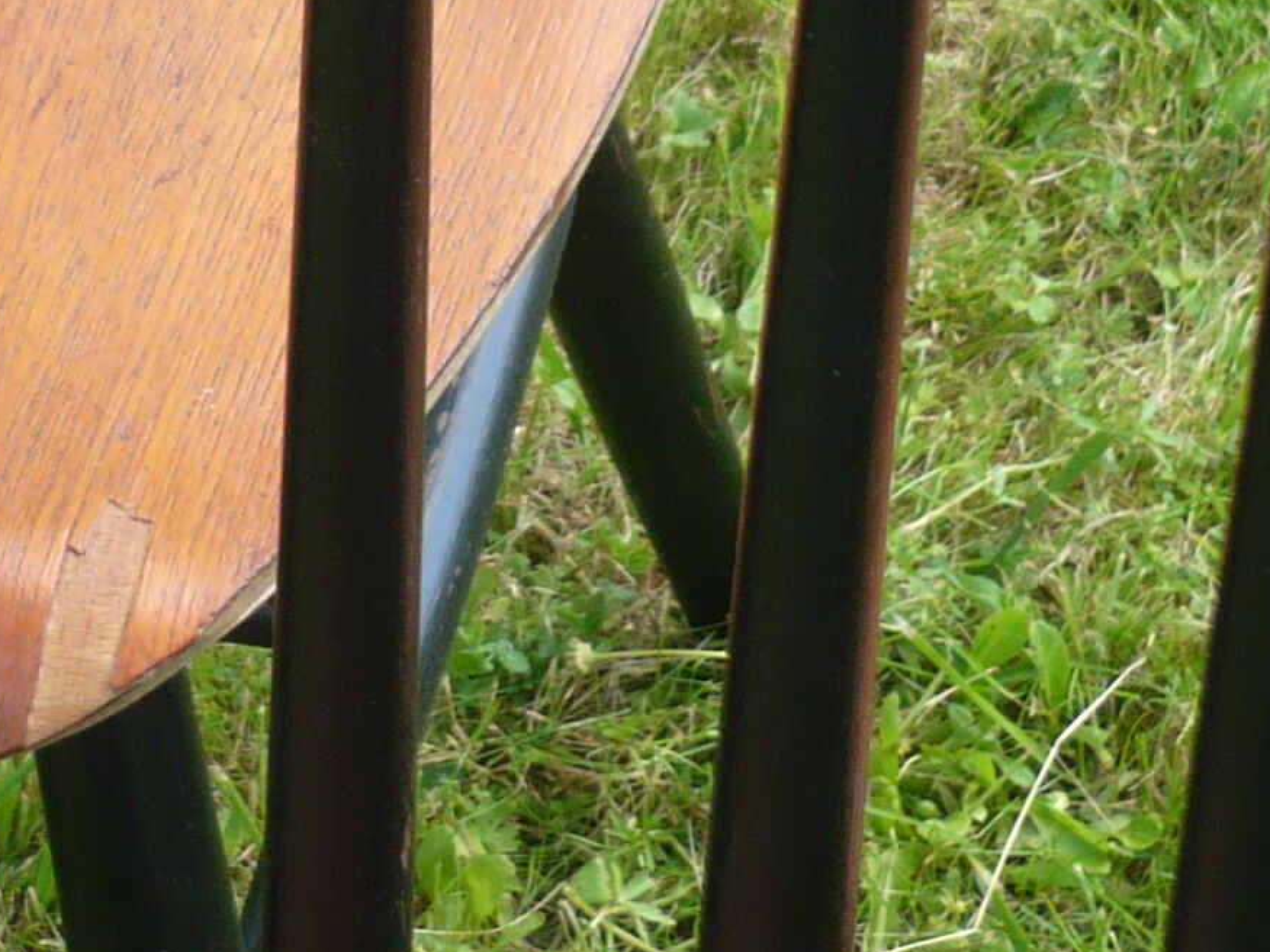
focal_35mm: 151
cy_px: 19
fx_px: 5539
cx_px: 469
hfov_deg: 13.1
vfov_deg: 9.8
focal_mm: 7
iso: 100
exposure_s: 1/160
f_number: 3.4
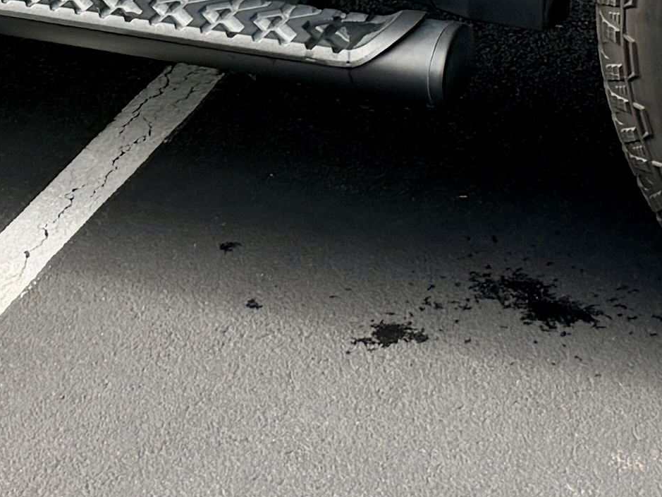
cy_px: -433
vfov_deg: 9.6
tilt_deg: -8.7
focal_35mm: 146
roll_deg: +1.0
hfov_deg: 13.4
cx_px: 104
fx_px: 2792
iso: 100
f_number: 1.78
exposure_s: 1/805
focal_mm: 6.76
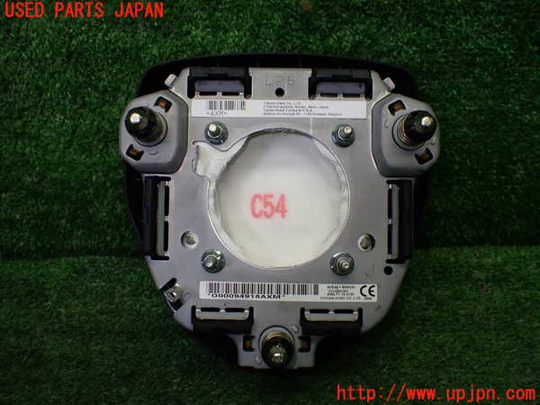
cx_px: 270
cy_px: 202
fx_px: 468
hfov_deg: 60.0
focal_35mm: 30
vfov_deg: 46.8
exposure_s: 1/125
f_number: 2.3
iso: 125
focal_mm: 5.4
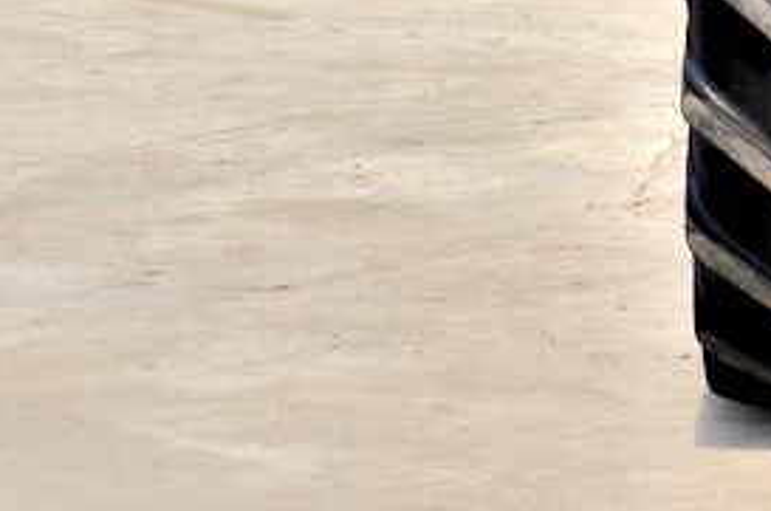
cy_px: -505
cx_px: 1486
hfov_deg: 9.8
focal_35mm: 197
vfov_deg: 6.7
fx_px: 4212
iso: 125
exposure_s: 1/250
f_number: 7.1
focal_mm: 28
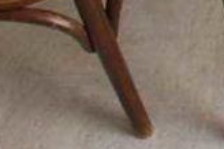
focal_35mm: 172
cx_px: 317
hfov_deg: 11.5
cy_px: -262
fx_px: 1069
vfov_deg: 7.3
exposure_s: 1/50
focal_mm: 20
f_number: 3.8
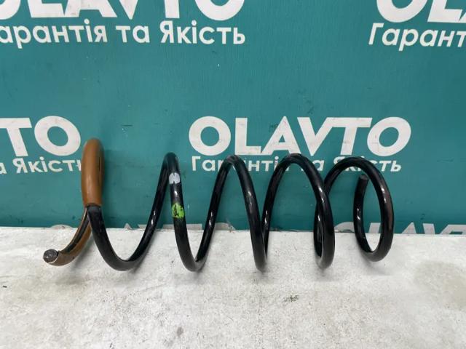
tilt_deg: -31.2
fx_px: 350
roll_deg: -0.2
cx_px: 233
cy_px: 174
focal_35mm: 26
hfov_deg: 67.3
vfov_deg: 53.1
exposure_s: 1/100
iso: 125
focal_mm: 4.2
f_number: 1.6
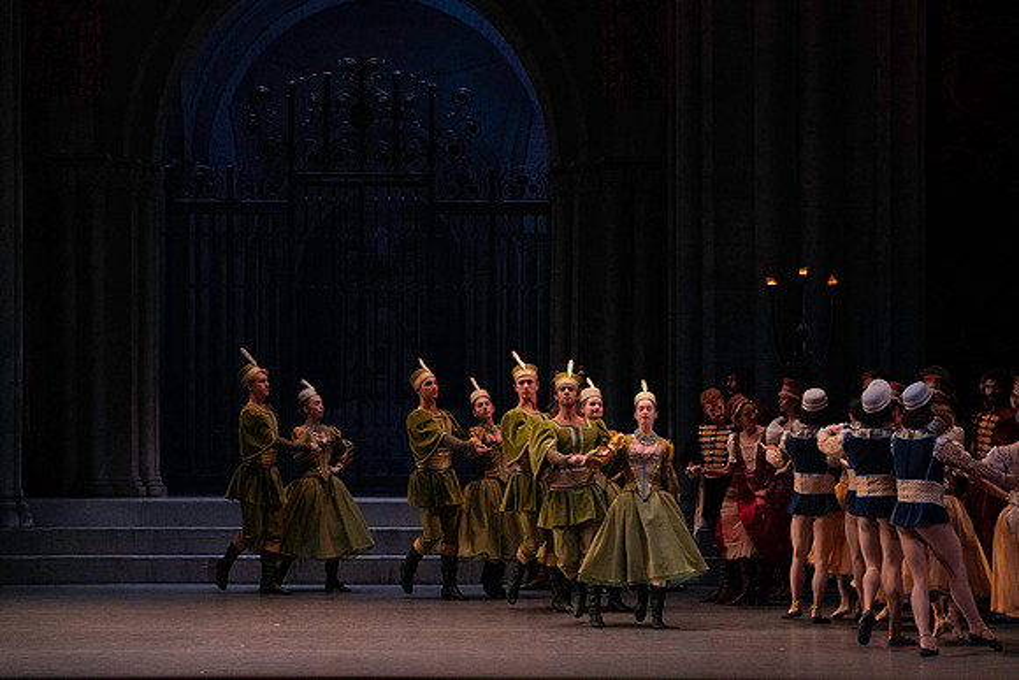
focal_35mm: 133
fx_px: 3765
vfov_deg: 10.3
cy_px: 340
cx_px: 510
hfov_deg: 15.4
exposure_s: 1/400
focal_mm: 133
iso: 12800
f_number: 7.1
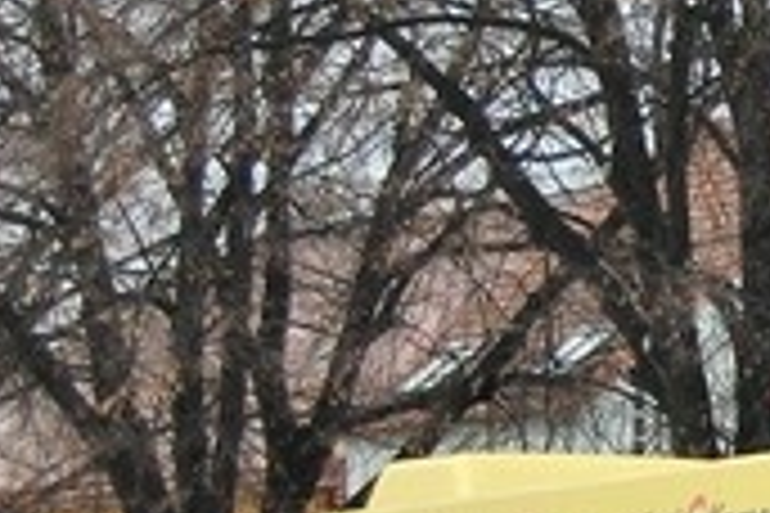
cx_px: 1472
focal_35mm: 316
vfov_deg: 4.3
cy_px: 414
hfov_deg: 6.4
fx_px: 6758
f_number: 5
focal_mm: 40
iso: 400
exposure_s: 1/1000
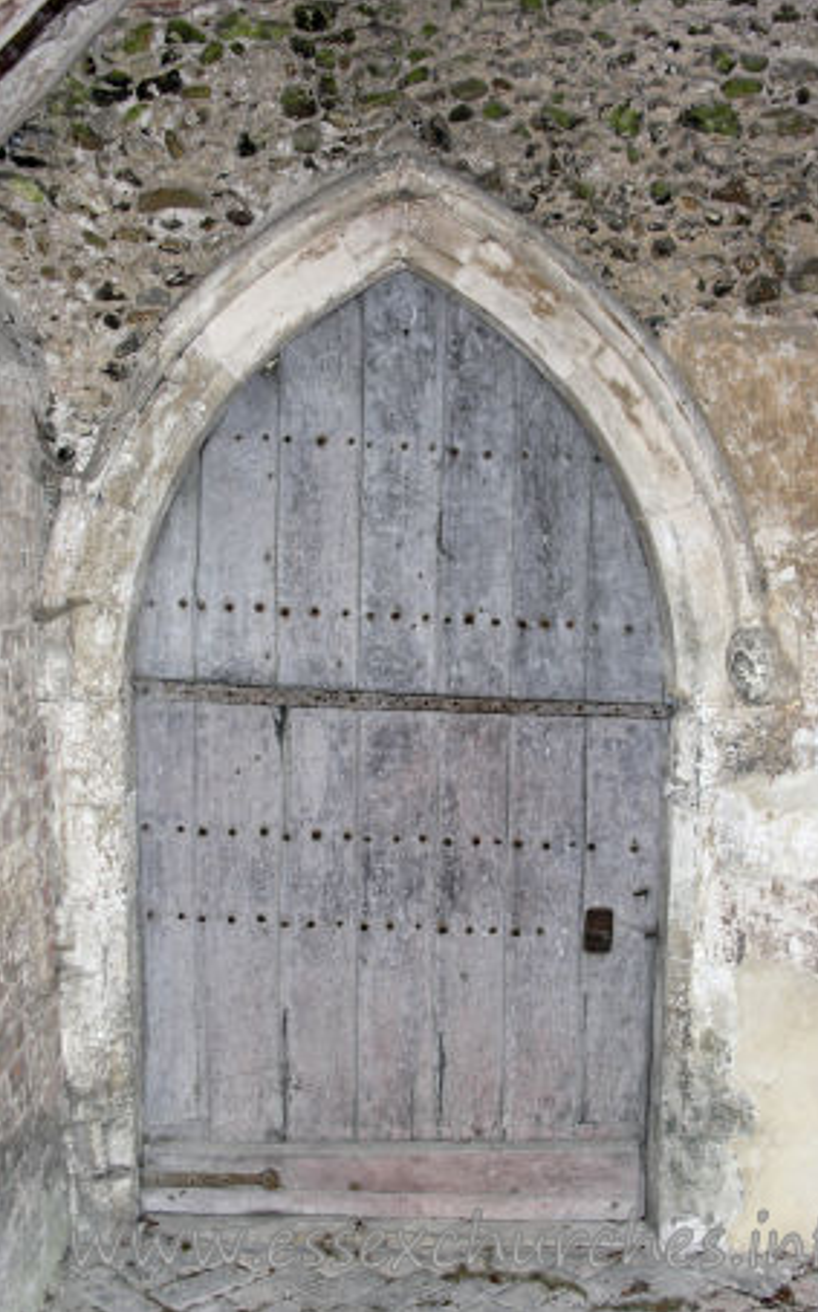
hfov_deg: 29.8
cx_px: 426
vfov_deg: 46.2
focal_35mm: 43
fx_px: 1537
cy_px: 653
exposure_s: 1/60.1
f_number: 2.9
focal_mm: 10.2
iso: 50
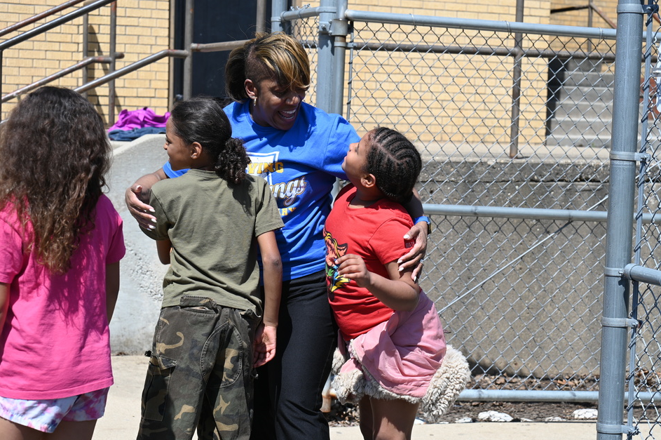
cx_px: 357
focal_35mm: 76
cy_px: 229
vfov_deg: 17.9
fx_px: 1394
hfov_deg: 26.7
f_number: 7.1
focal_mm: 70
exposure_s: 1/400
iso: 100
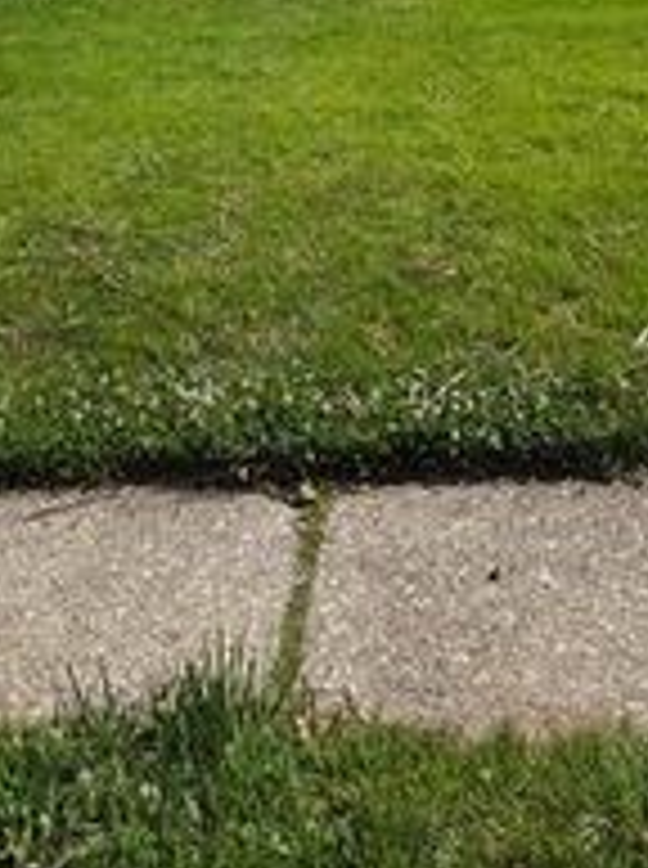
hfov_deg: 32.1
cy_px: -331
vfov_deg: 30.4
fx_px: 1127
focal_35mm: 45
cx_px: 360
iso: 50
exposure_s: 1/3318
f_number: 2.2
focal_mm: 2.2
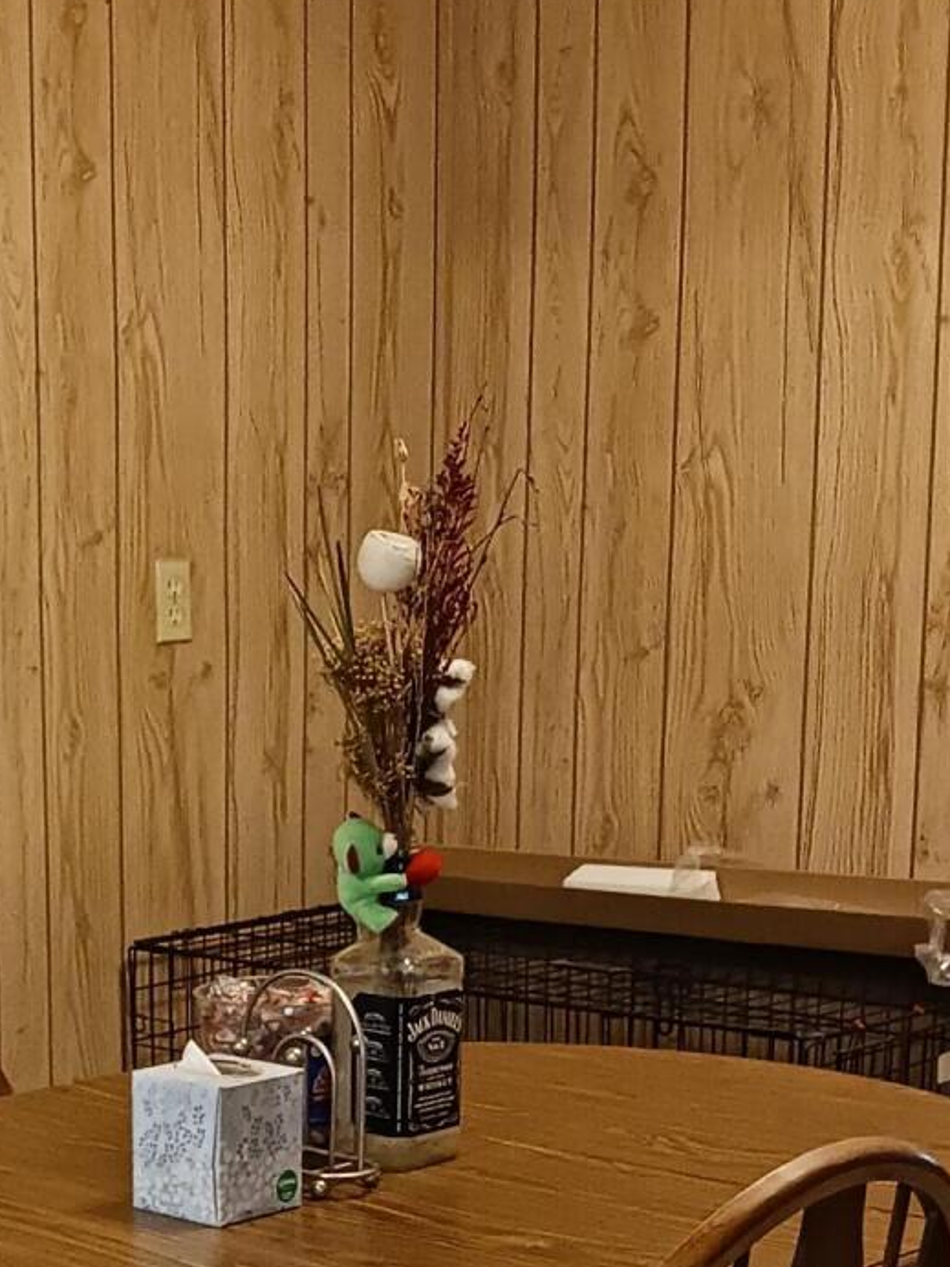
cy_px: 1133
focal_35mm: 78
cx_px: 101
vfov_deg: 24.3
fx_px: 2854
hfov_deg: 18.6
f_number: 1.8
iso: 500
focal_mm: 4
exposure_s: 1/20
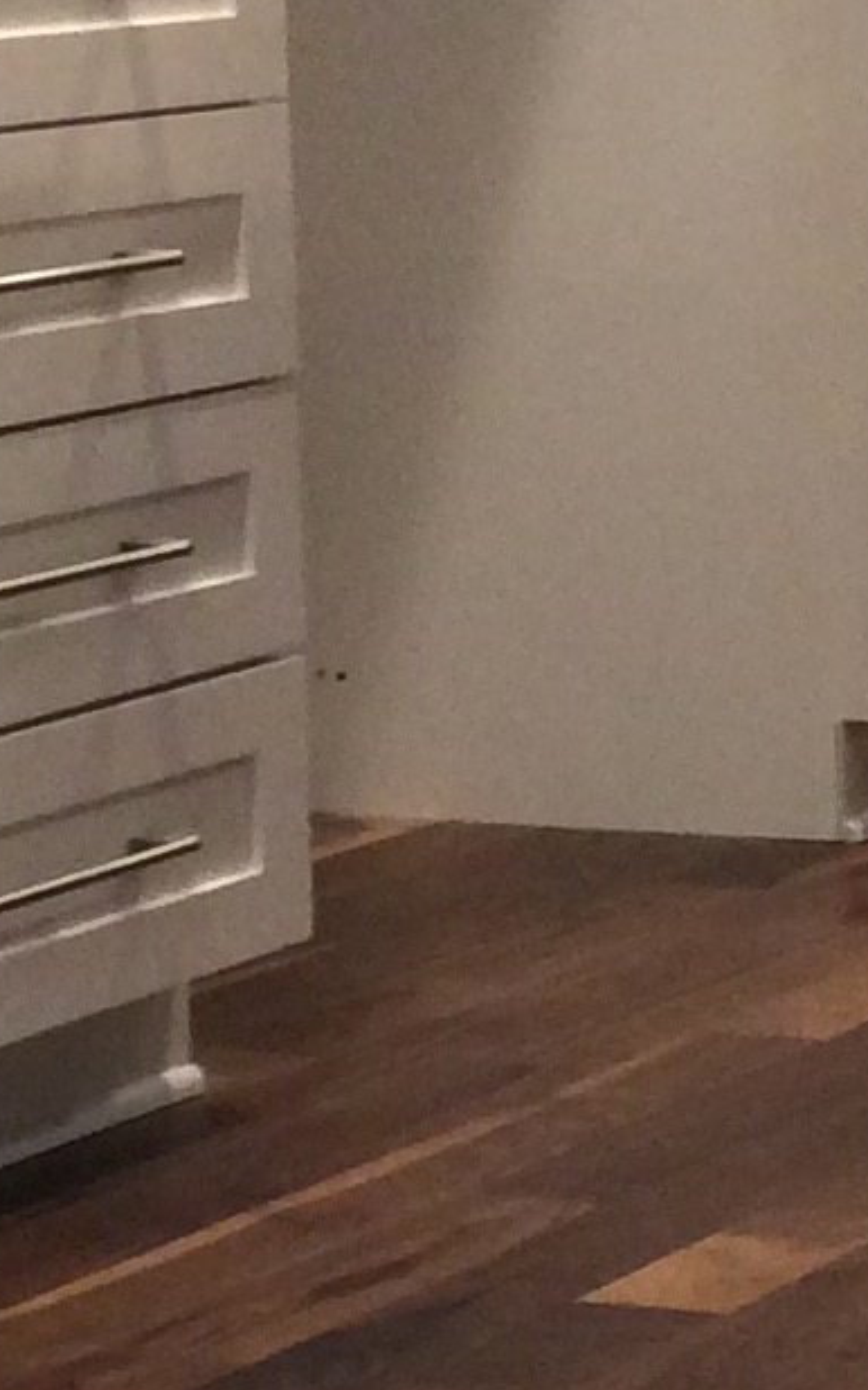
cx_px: 2161
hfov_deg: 7.3
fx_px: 6362
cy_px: 373
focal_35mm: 168
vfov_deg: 12.4
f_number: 2.2
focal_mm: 4.12
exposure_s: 1/30
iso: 160
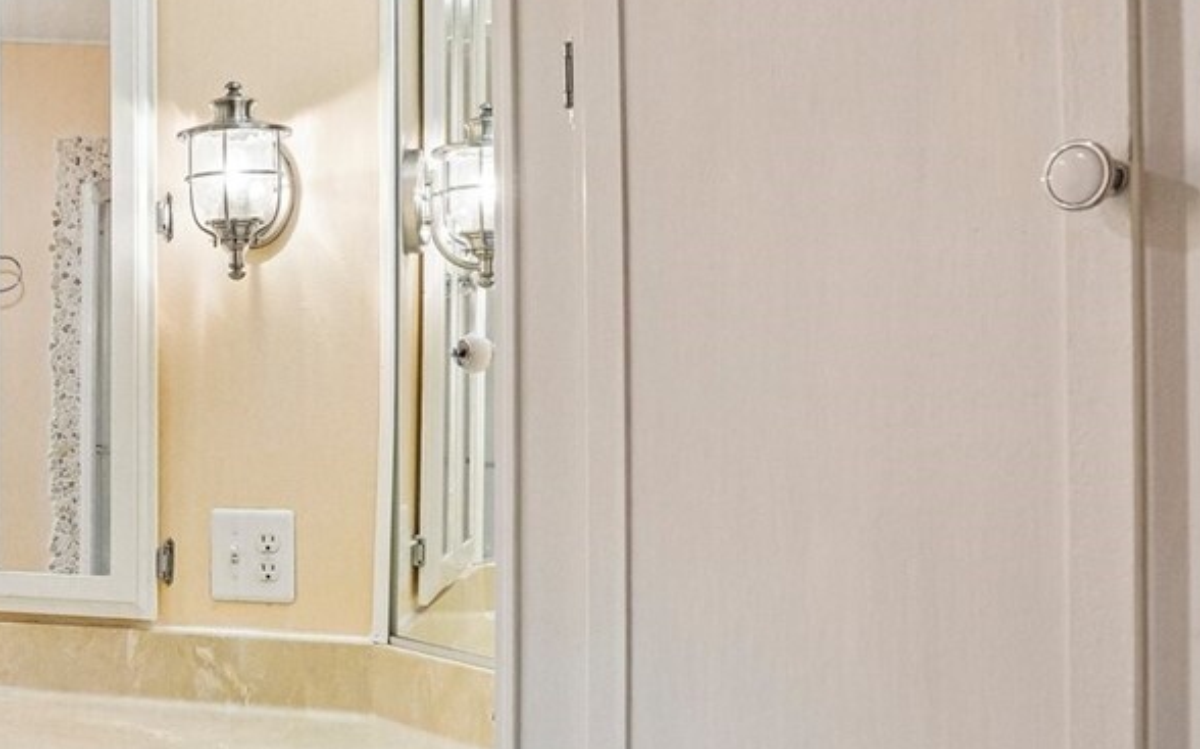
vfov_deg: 25.8
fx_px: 1635
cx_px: -111
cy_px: 374
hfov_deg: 34.8
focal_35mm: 50
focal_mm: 17
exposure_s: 1/90
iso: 2000
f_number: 8
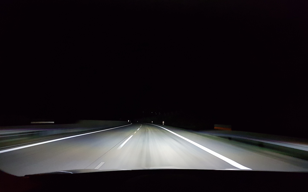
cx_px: 151
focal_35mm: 29
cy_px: 110
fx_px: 243
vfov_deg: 43.0
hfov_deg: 64.6
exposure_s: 1/10
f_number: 1.7
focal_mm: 4.2
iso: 500
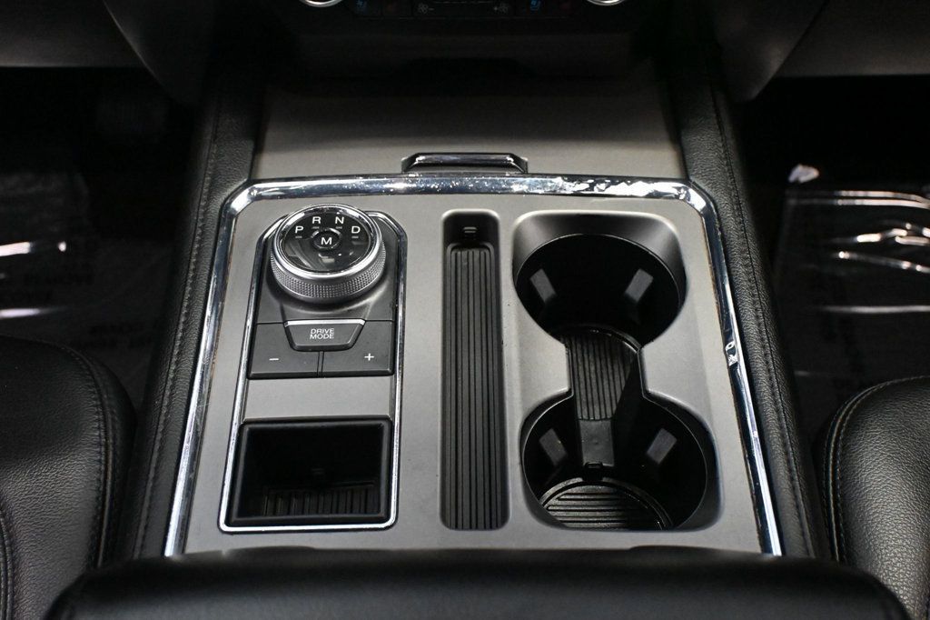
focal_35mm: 47
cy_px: 310
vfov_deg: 28.5
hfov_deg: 41.7
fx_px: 1220
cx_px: 465
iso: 8000
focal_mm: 31.5
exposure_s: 1/60
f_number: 5
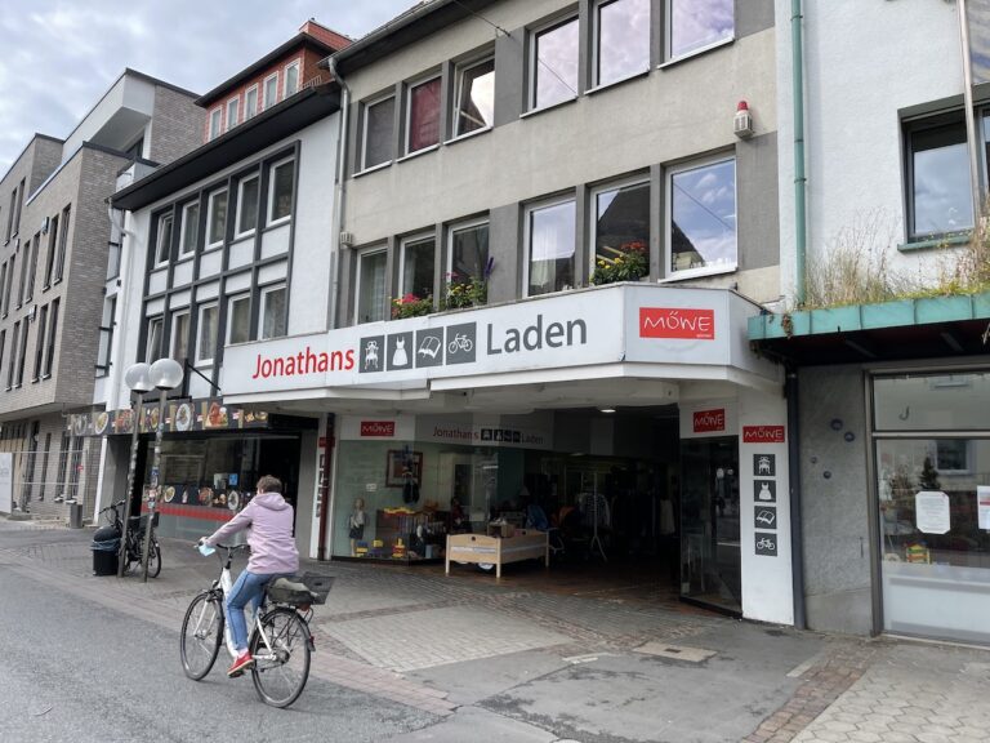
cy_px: 372
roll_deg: -1.7
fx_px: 744
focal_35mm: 26
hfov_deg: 67.3
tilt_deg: +8.1
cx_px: 495
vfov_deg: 53.1
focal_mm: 5.1
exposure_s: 1/1403
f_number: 1.6
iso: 32
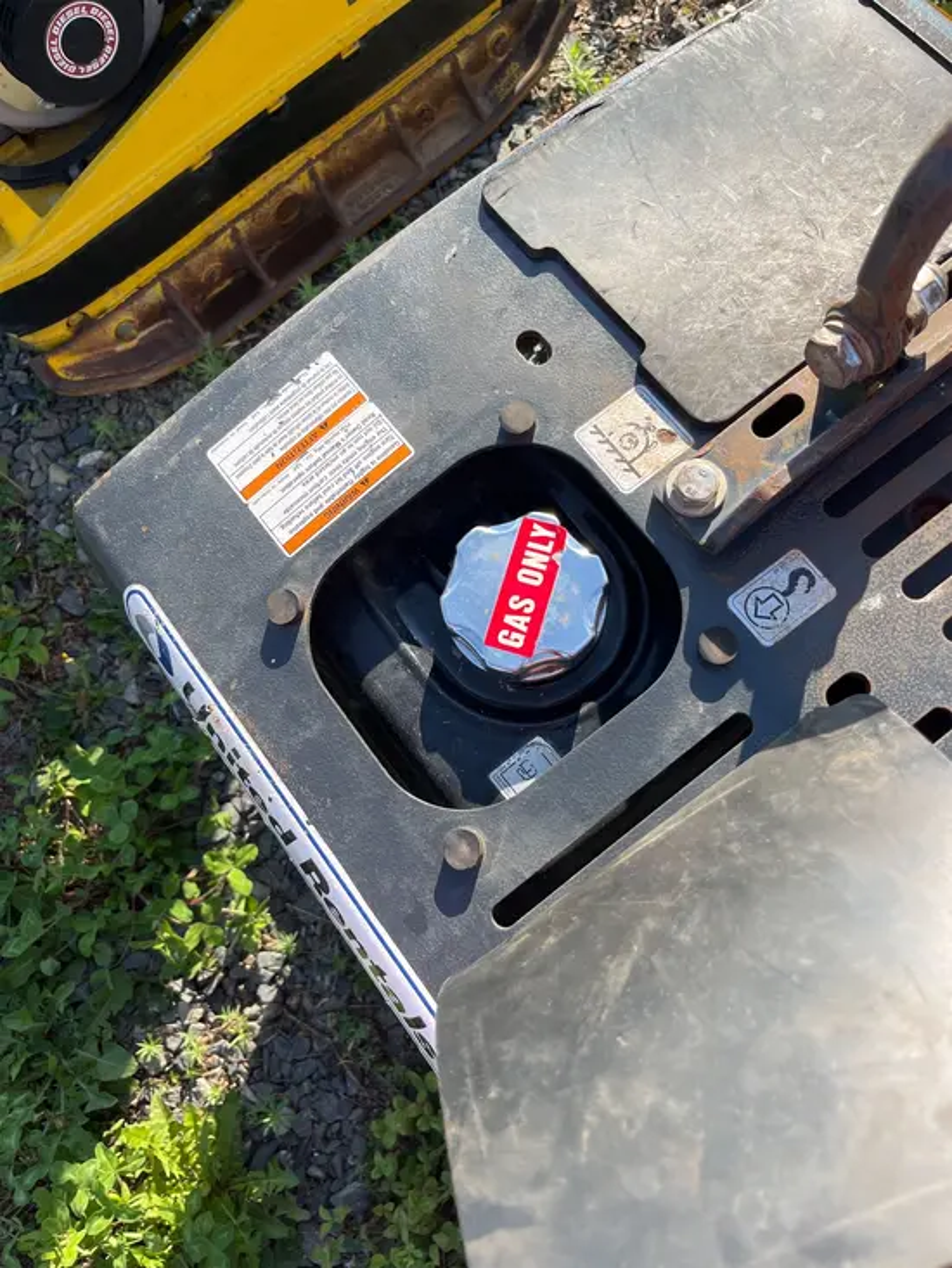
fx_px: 953
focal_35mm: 26
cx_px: 476
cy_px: 634
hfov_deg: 53.1
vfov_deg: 67.3
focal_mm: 5.1
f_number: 1.6
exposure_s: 1/1066
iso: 50
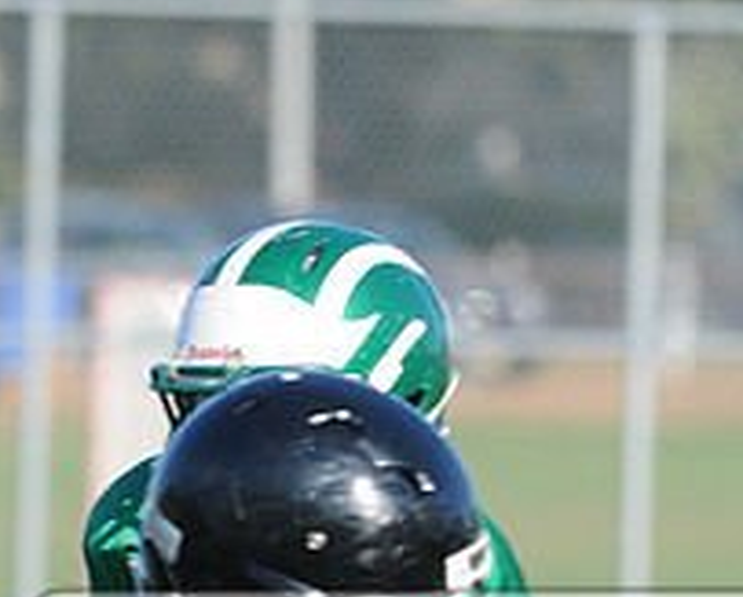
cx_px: 580
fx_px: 26492
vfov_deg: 1.3
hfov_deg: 1.6
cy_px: 762
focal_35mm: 1203
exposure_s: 1/500
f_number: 7.1
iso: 200
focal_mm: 300
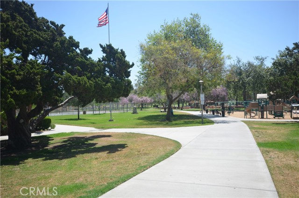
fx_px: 249
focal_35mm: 30
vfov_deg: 43.4
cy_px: 99
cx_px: 150
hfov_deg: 62.0
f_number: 8
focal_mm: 20
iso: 160
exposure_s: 1/250
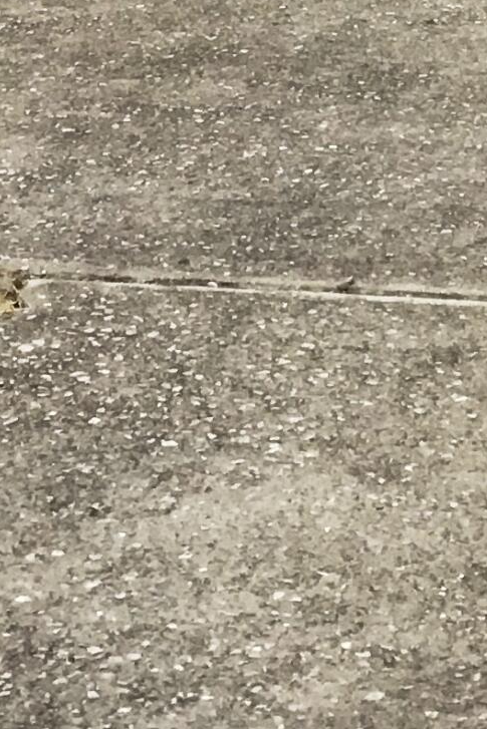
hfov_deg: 10.2
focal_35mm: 133
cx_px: 588
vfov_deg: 14.5
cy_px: -323
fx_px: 2697
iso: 25
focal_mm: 3.3
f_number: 2.4
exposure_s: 1/30
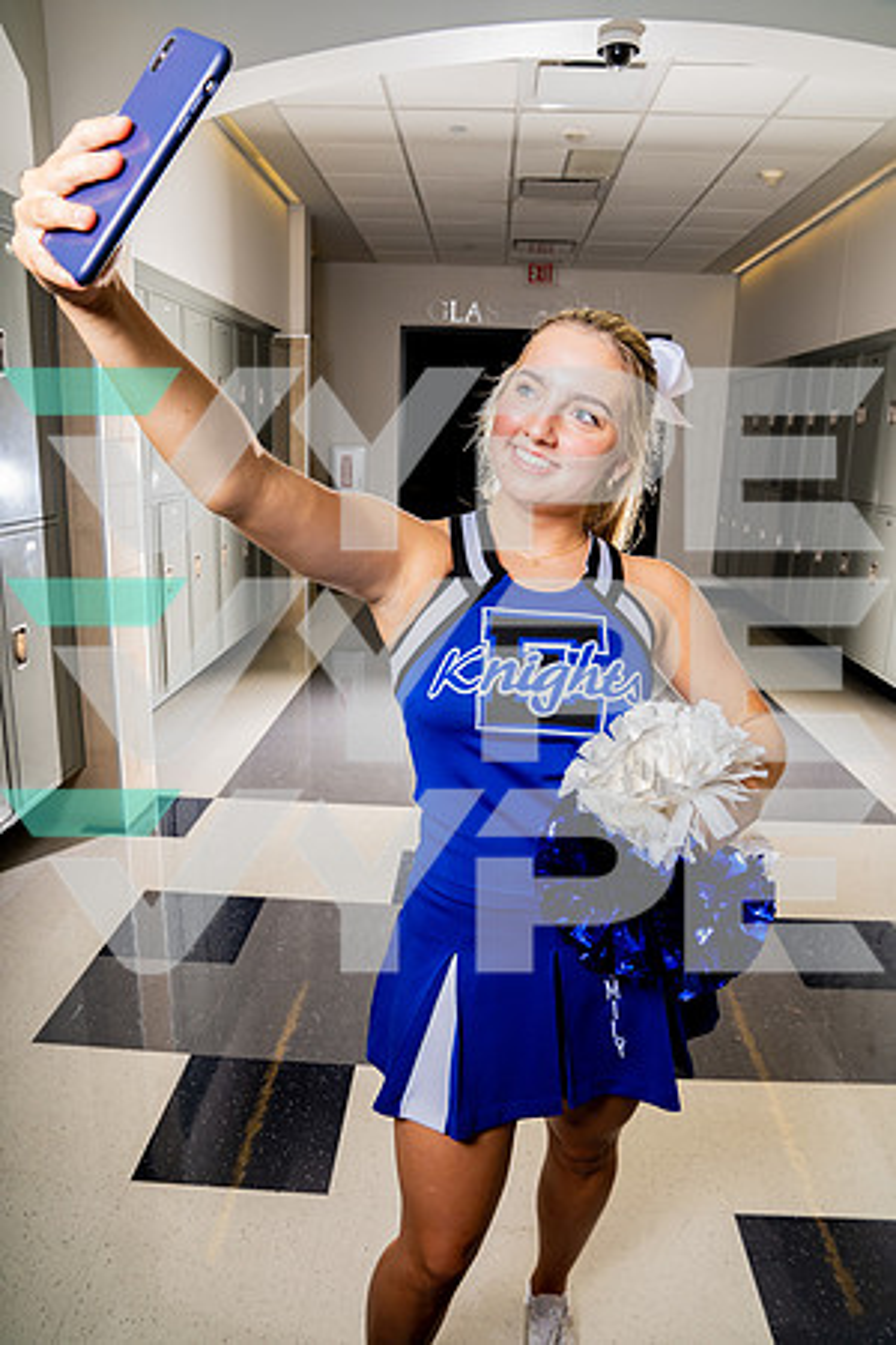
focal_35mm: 24
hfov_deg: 53.1
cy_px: 672
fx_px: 896
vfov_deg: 73.7
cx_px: 448
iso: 200
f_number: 8
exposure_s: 1/250
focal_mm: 24
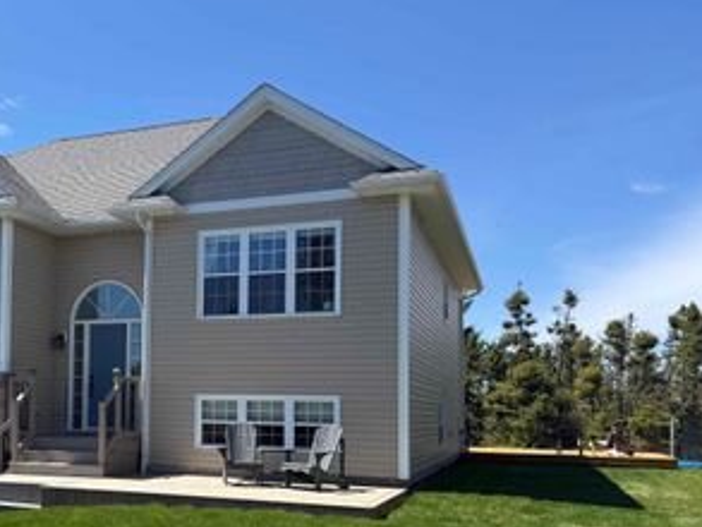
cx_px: 137
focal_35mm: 41
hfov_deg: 43.5
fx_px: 832
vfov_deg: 34.8
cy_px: 351
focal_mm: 6.76
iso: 80
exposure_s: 1/3425
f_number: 1.78
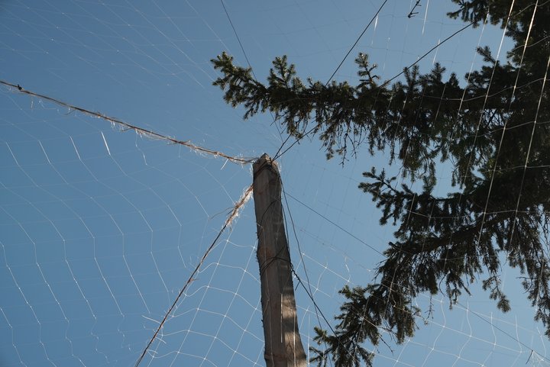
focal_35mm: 70
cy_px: 184
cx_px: 275
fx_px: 1070
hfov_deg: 28.8
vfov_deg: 19.5
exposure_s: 1/125
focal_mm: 70
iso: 500
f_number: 6.3
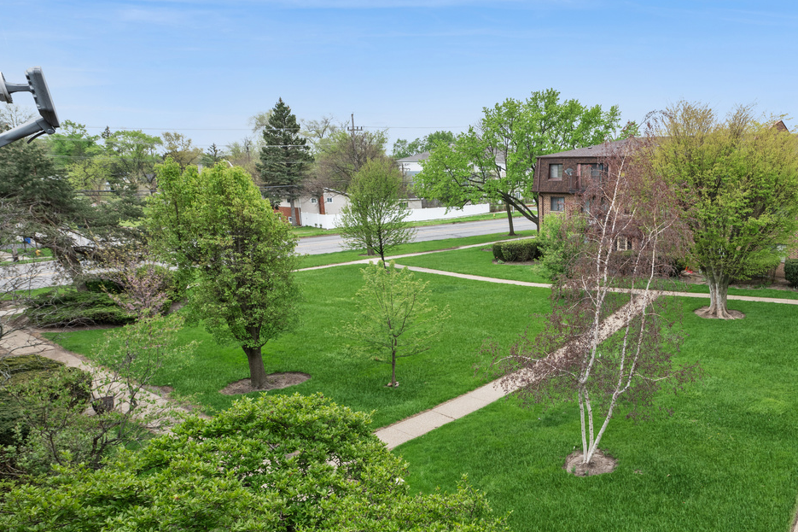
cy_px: 314
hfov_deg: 65.2
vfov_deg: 49.3
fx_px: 576
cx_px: 598
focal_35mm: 26
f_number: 8
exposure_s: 1/125
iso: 400
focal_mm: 15
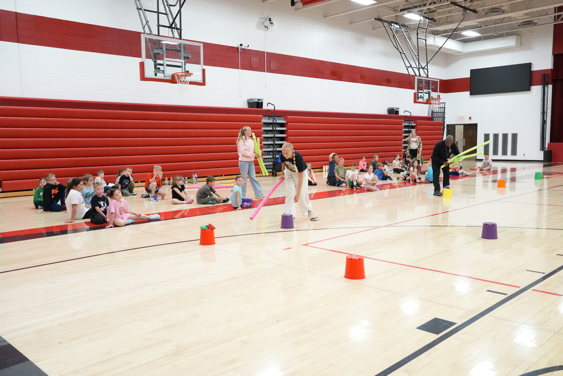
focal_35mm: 32
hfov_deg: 59.5
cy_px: 188
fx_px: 493
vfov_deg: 41.7
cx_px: 282
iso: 4000
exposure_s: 1/400
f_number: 4
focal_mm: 21
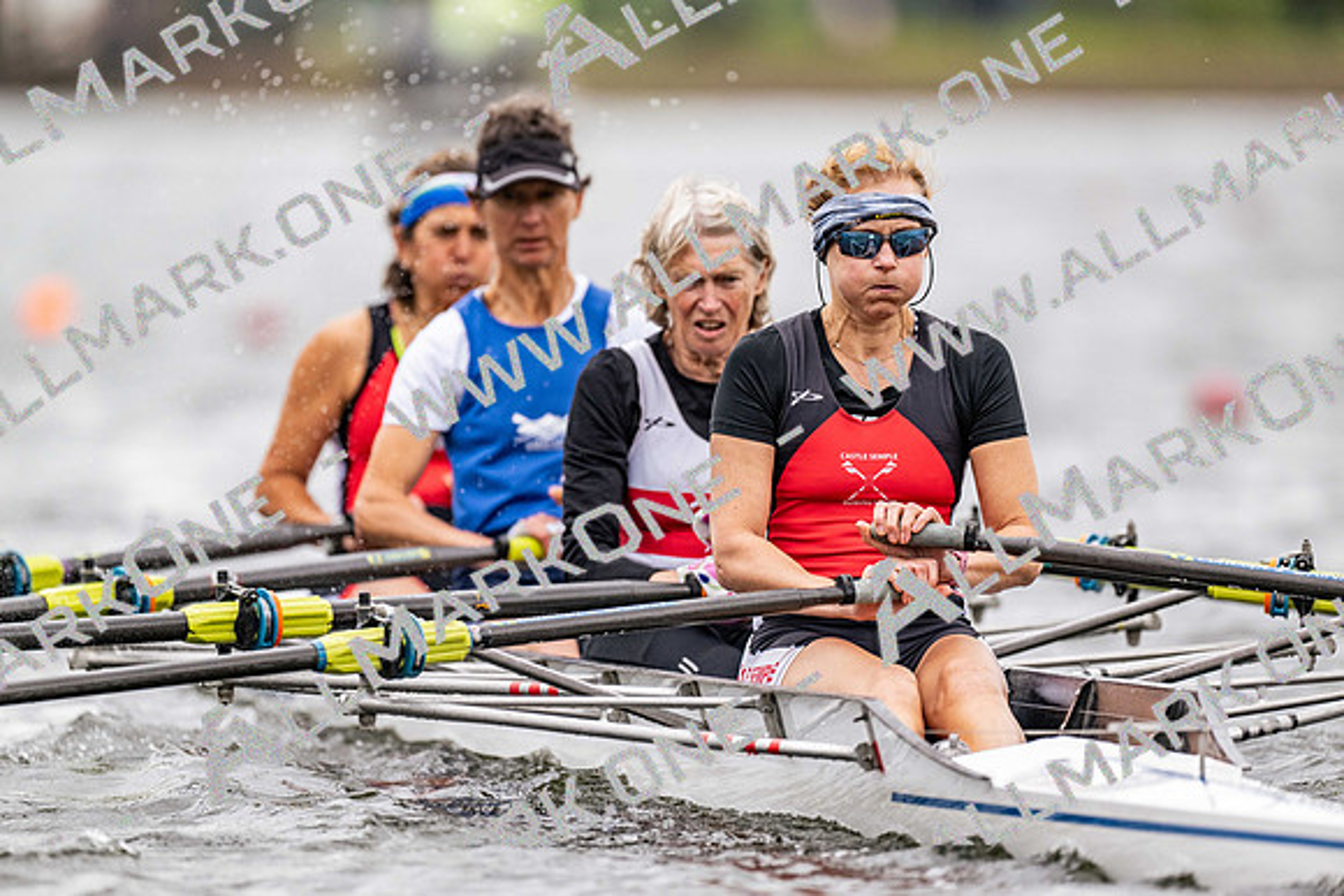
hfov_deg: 3.4
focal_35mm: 600
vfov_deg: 2.3
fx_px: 22404
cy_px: 448
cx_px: 672
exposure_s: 1/2500
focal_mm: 600
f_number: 4
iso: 640
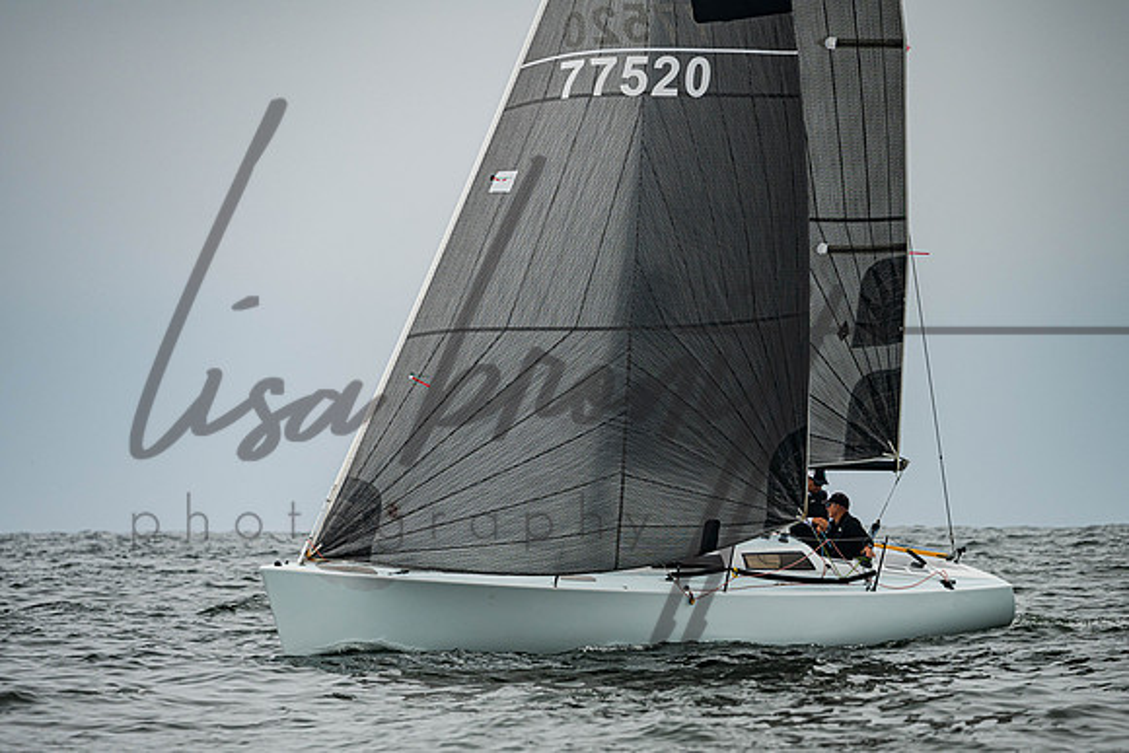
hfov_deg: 6.2
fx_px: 10477
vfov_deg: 4.1
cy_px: 444
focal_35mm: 334
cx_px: 571
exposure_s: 1/2000
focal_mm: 280
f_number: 5.6
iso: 250
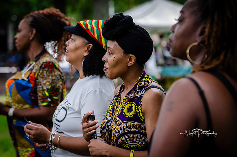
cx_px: 118
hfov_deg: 13.7
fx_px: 985
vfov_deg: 9.1
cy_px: 78
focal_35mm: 150
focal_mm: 100
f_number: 4
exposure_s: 1/640
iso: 400
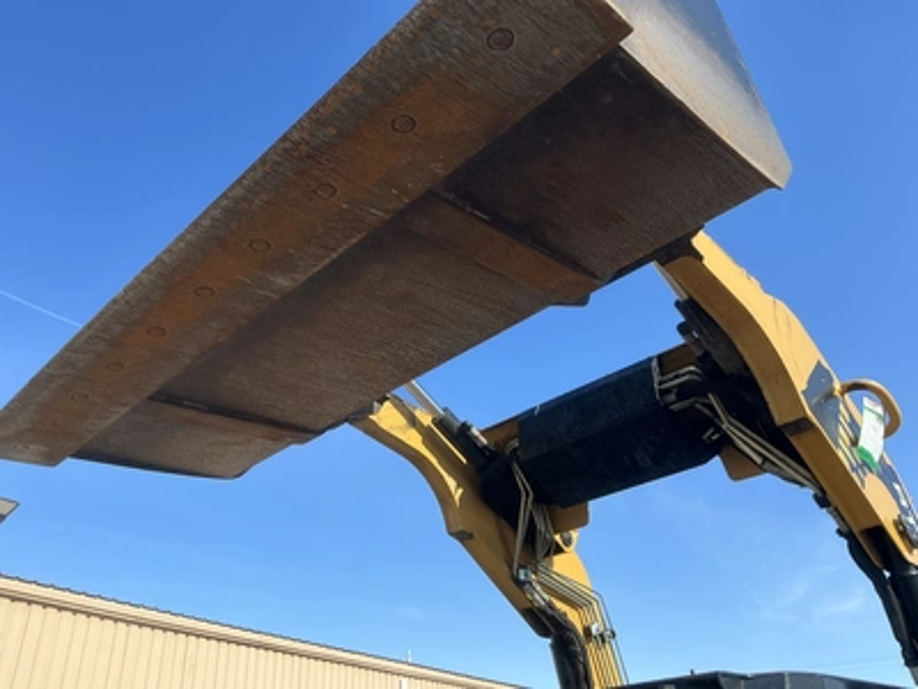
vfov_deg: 49.7
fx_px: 743
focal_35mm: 28
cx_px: 459
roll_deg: +1.6
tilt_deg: +30.0
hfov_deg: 63.4
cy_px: 344
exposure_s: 1/1577
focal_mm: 3
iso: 25
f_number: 1.8
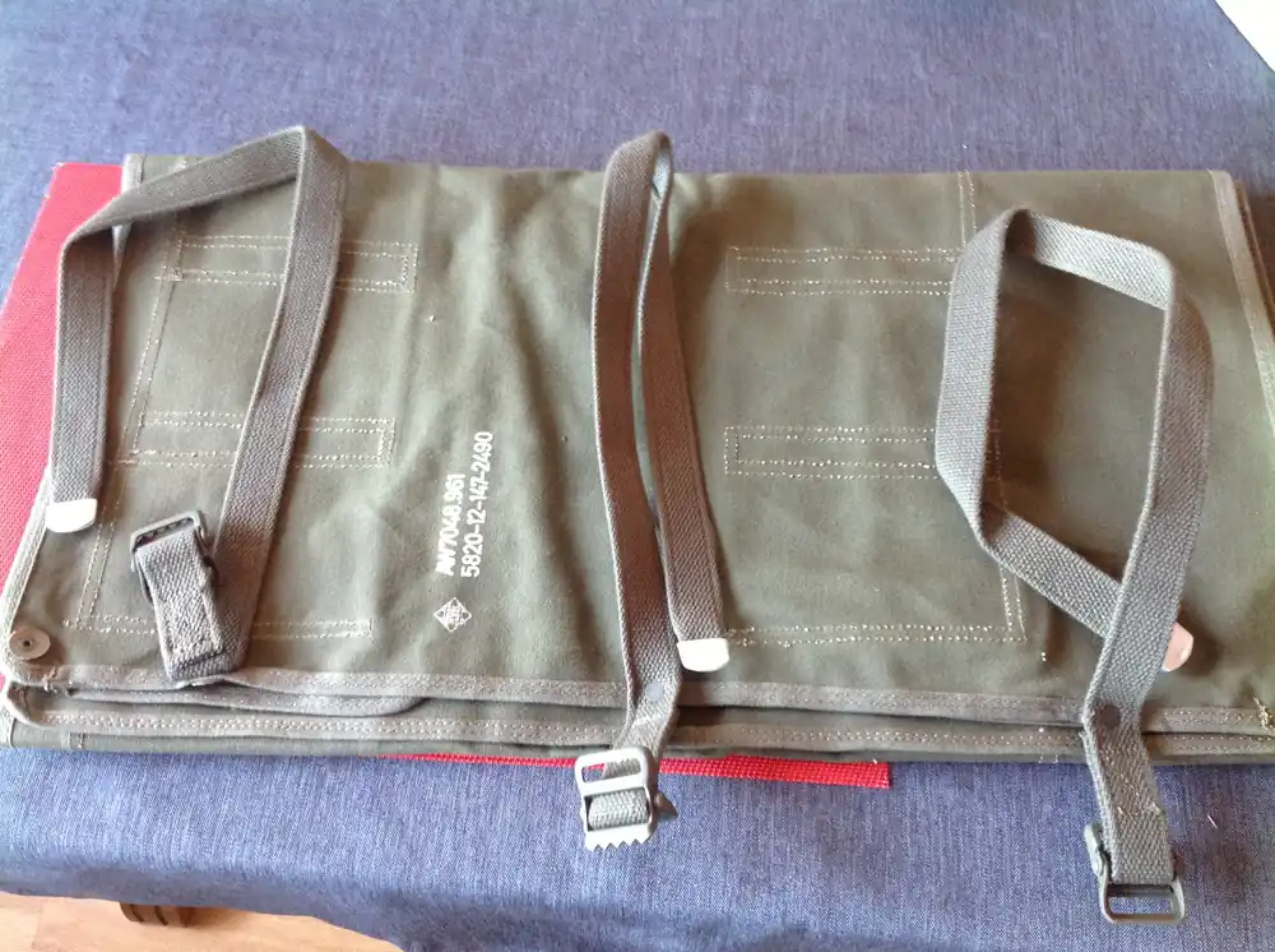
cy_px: 476
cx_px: 638
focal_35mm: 35
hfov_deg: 52.7
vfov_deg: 40.6
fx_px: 1287
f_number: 2.4
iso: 200
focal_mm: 4.28
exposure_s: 1/15
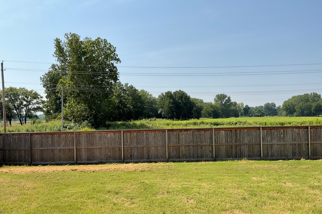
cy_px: 115
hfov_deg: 60.3
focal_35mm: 31
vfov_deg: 42.3
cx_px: 162
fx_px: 277
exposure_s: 1/2959
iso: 20
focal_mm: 3
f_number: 1.8
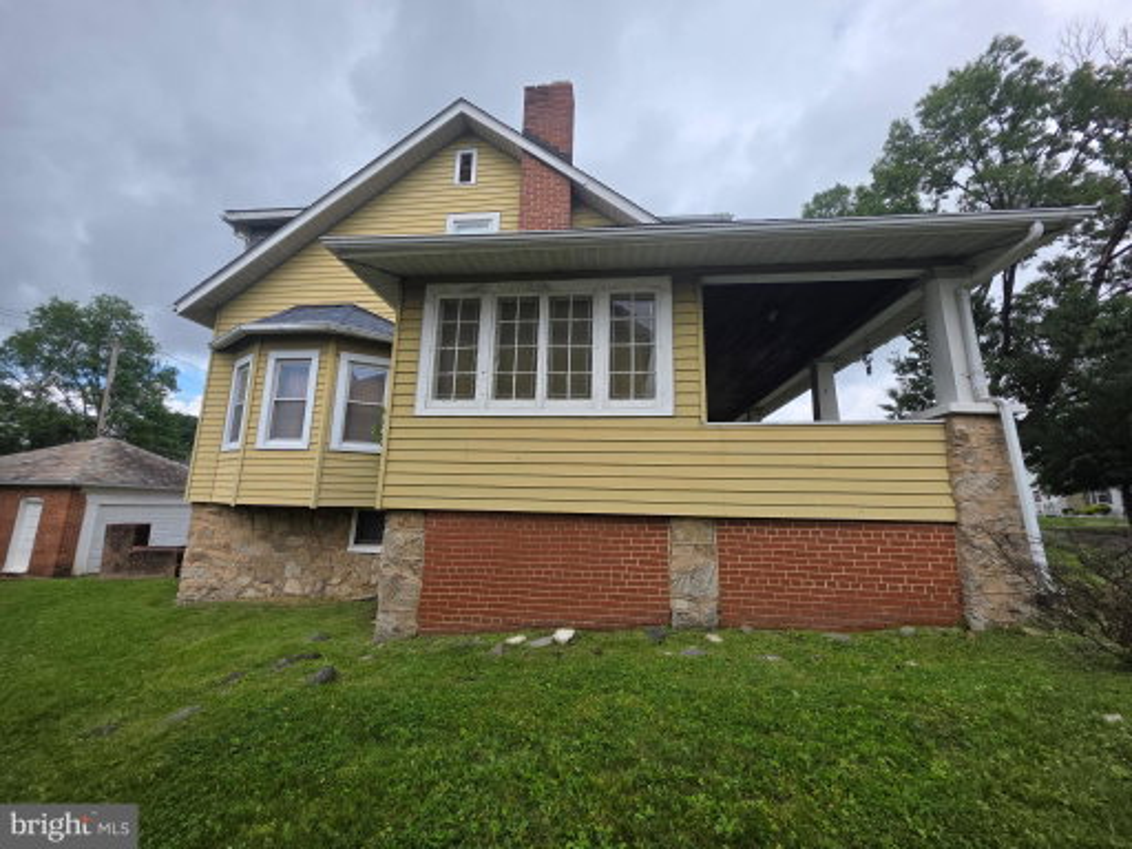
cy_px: 424
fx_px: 425
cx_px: 566
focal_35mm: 13
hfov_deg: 106.2
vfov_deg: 89.9
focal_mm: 2.2
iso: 64
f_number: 1.9
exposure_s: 1/2000
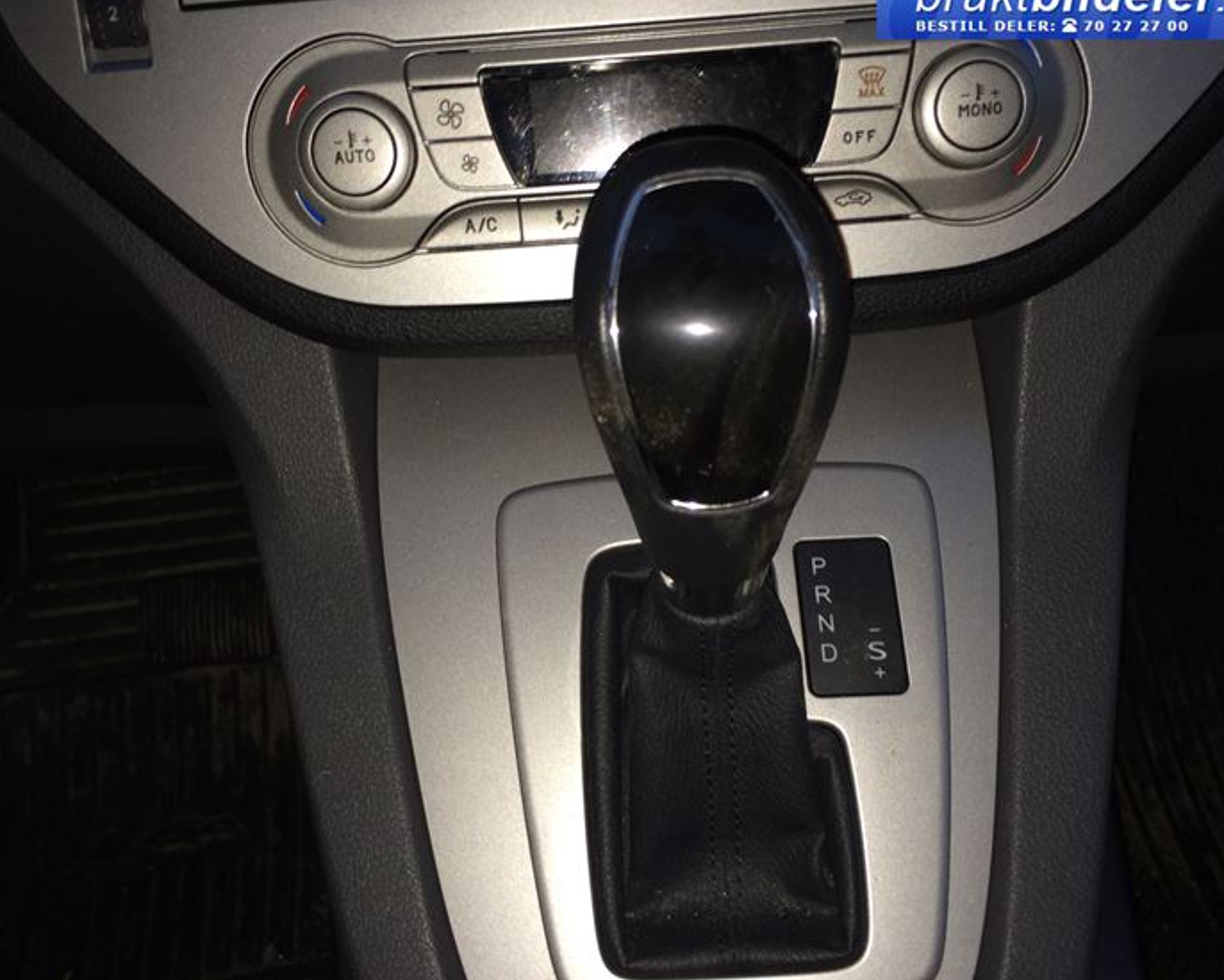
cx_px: 591
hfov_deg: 54.2
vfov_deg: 44.5
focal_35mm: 33
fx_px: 1196
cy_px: 471
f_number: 2.2
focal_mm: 4.15
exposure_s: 1/35
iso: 32
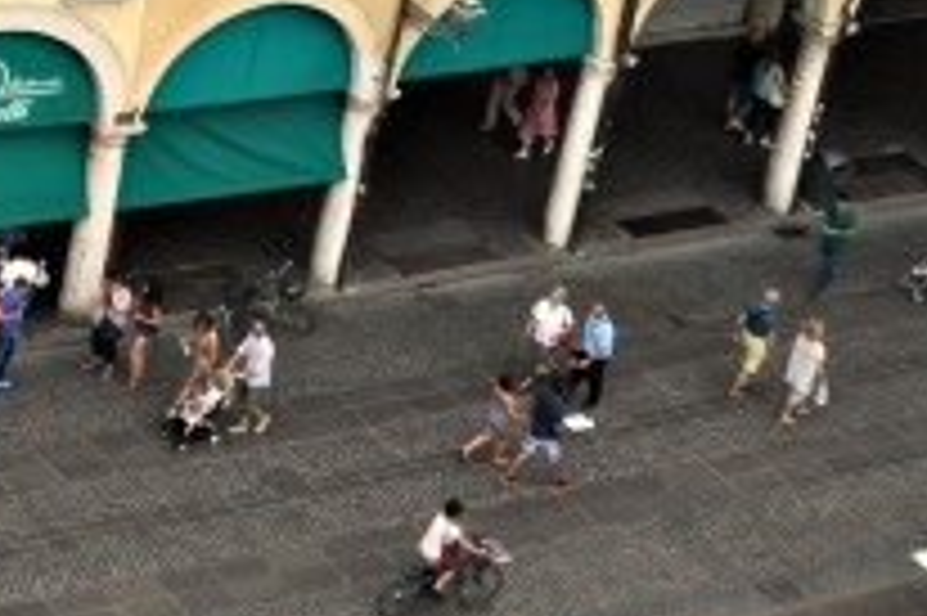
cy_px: -544
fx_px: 3448
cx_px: -1004
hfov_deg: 13.0
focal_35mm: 134
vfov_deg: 9.6
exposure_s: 1/250
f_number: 10
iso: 220
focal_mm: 18
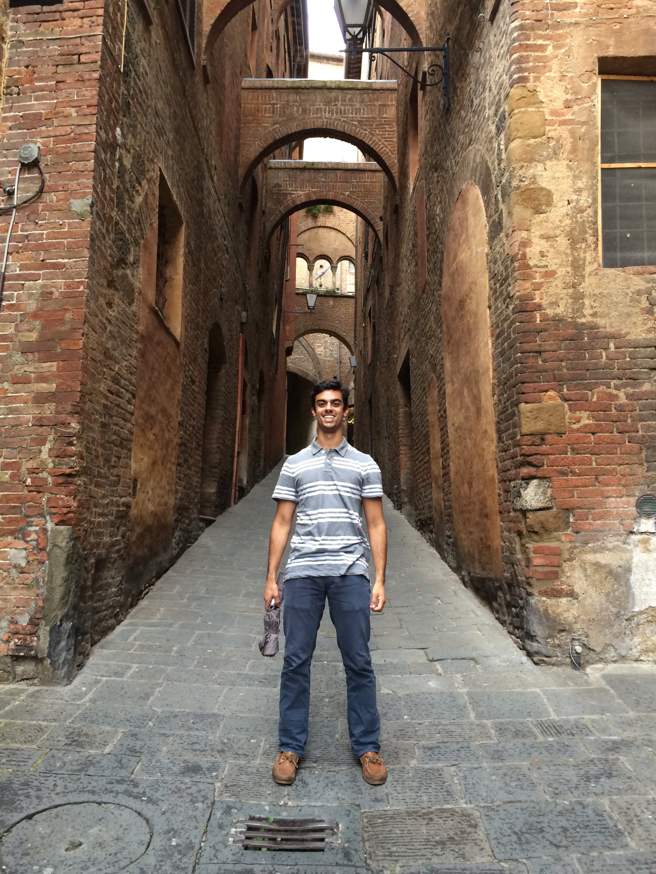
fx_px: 733
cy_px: 437
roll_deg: -0.2
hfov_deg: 48.2
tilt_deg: +6.1
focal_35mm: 29
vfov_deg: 61.7
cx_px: 328
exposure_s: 1/33
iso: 125
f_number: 2.2
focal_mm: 4.15
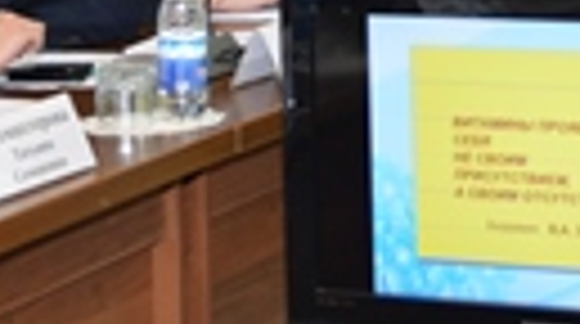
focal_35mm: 171
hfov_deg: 12.5
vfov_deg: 6.9
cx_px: 562
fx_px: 2625
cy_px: -194
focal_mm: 50
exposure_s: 1/60
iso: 450
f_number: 4
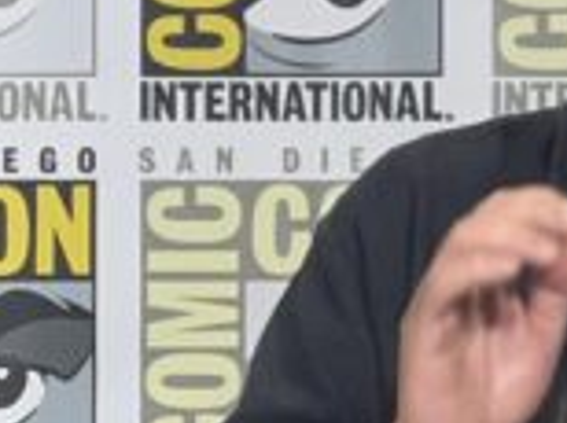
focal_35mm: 1333
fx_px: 21800
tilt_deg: +3.5
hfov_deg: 1.5
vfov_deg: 1.1
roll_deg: +0.6
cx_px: 1333
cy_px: -331
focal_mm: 16.89
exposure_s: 1/60
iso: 200
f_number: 2.8
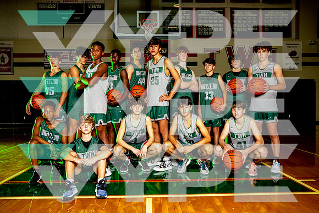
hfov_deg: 61.9
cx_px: 160
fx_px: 266
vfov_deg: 43.6
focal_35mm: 30
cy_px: 106
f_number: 7.1
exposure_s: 1/250
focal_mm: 30
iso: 200
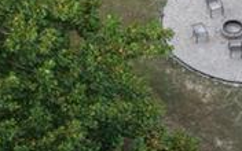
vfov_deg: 8.8
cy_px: 115
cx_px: 212
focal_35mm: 148
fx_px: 976
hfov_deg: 14.0
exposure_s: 1/640
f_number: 1.8
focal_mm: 8.67
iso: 160
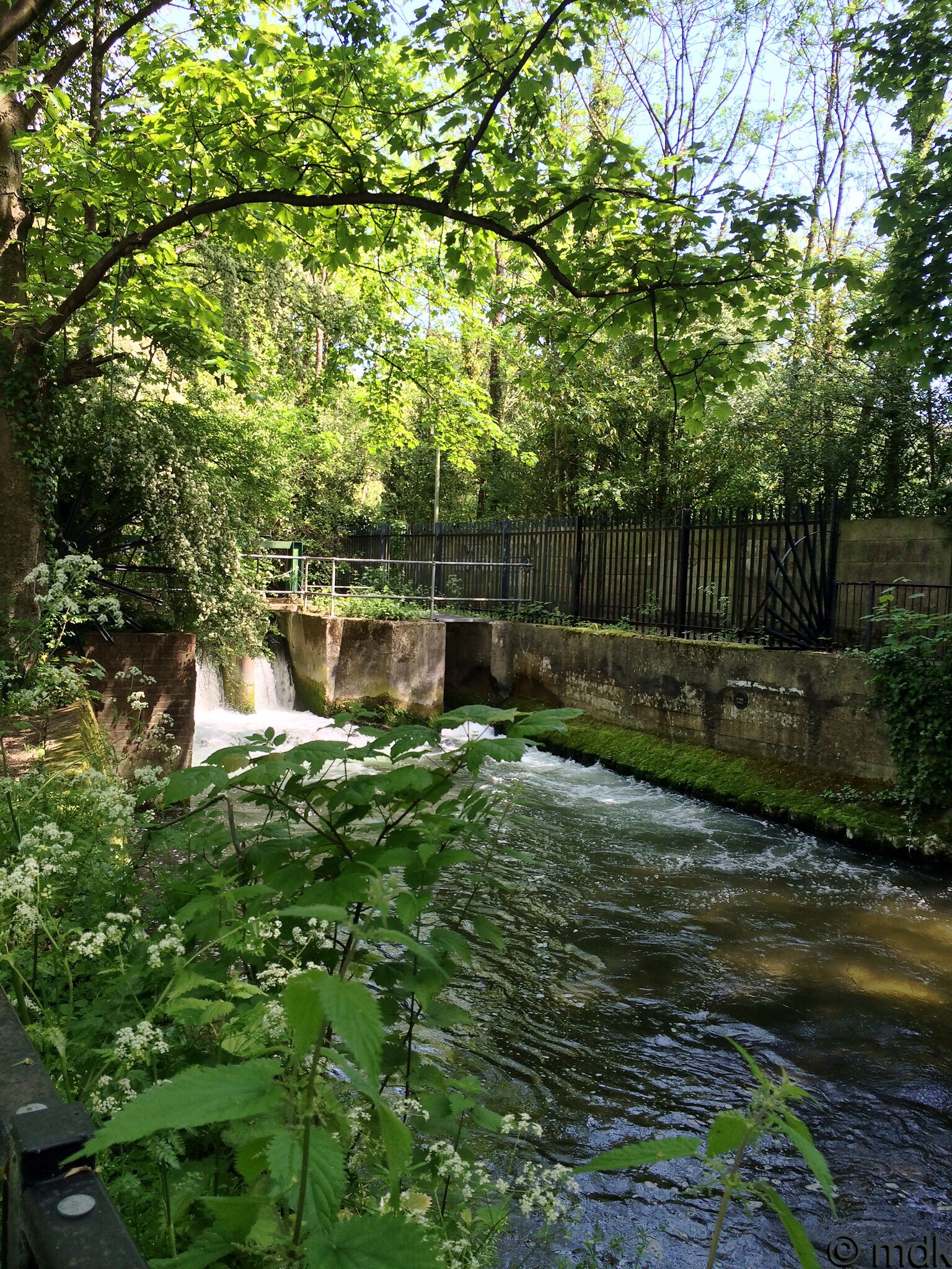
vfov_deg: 61.7
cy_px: 634
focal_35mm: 29
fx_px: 1063
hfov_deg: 48.2
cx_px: 476
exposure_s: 1/105
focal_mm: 4.15
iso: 32
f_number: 2.2
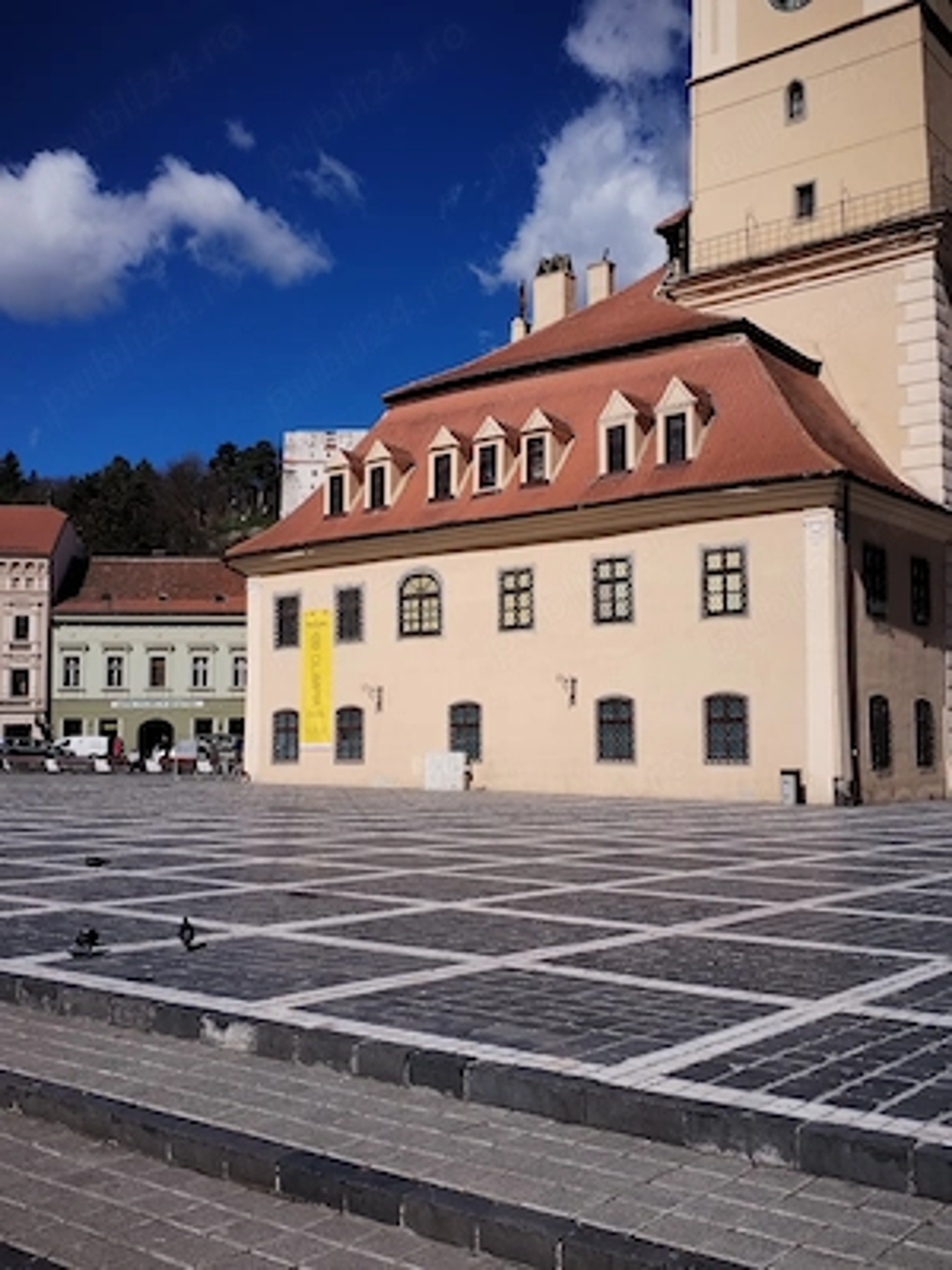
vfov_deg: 46.8
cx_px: 476
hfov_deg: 36.0
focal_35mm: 40
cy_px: 635
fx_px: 1467
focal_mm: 4.75
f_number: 1.8
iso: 100
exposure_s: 1/3574
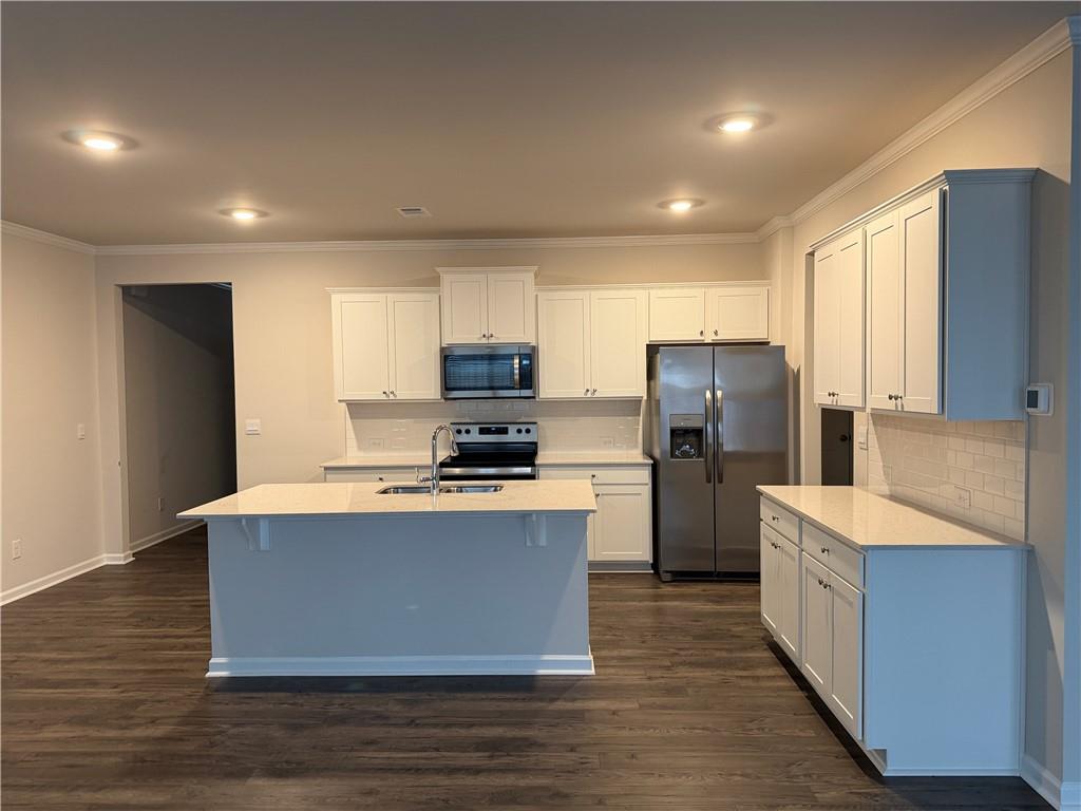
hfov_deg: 71.6
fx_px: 749
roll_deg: +1.1
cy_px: 406
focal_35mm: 24
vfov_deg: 56.8
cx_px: 540
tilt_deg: -2.9
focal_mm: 6.76
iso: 250
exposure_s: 1/60
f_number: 1.78
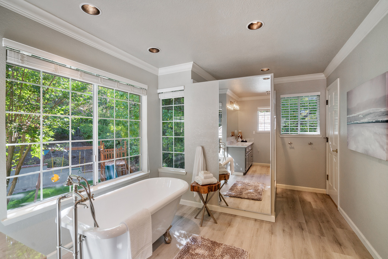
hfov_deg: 96.7
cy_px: 130
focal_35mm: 16
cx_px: 194
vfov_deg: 73.7
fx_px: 172
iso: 250
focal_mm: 16
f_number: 7.1
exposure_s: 1/30
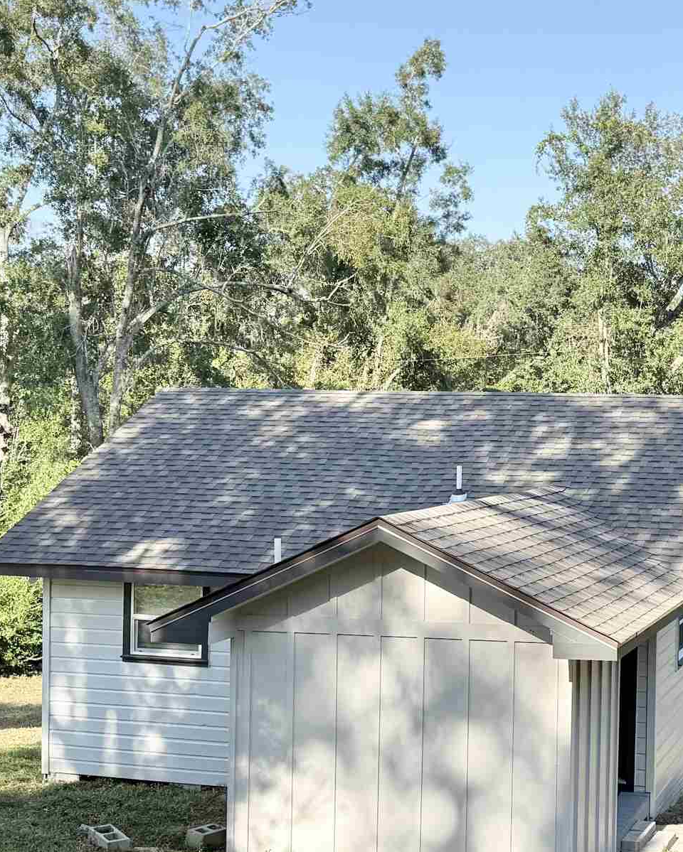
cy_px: 472
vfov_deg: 31.4
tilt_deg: -1.7
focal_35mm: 60
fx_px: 1515
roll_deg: -1.0
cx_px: 623
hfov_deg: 24.6
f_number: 1.78
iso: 100
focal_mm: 6.76
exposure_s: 1/2053
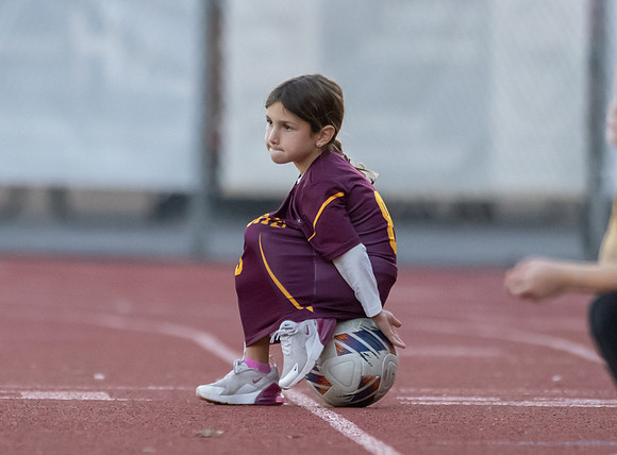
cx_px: 248
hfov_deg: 2.0
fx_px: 17857
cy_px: 261
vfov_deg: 1.5
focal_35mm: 1008
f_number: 2.8
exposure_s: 1/1600
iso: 2500
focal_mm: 300
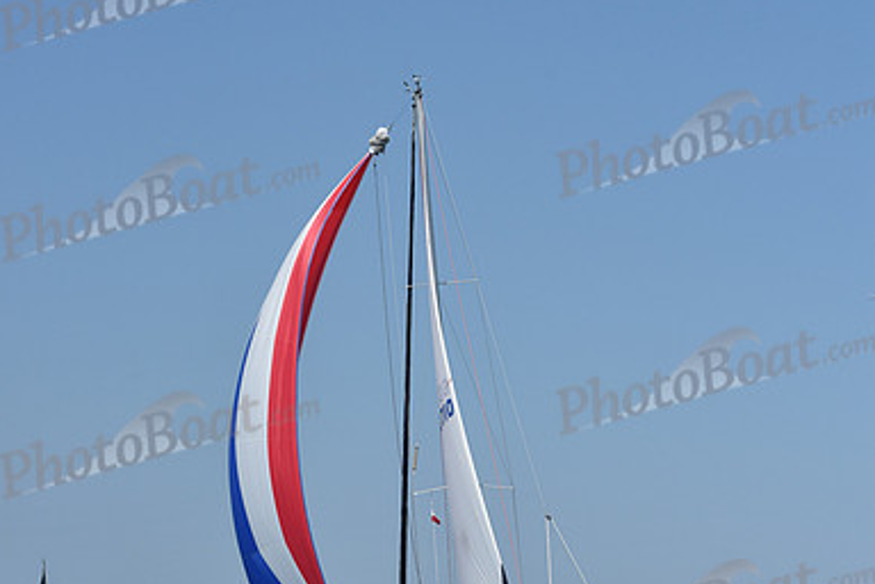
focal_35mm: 130
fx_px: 3159
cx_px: 439
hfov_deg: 15.8
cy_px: 290
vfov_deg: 10.5
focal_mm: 86
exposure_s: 1/1600
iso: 250
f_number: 8
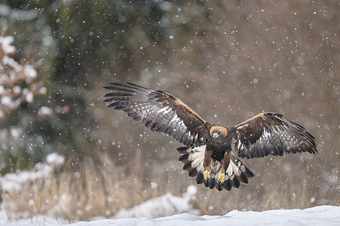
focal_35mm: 554
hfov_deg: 3.7
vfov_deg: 2.5
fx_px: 5229
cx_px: 181
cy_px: 108
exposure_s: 1/2000
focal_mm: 400
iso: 1250
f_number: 2.8
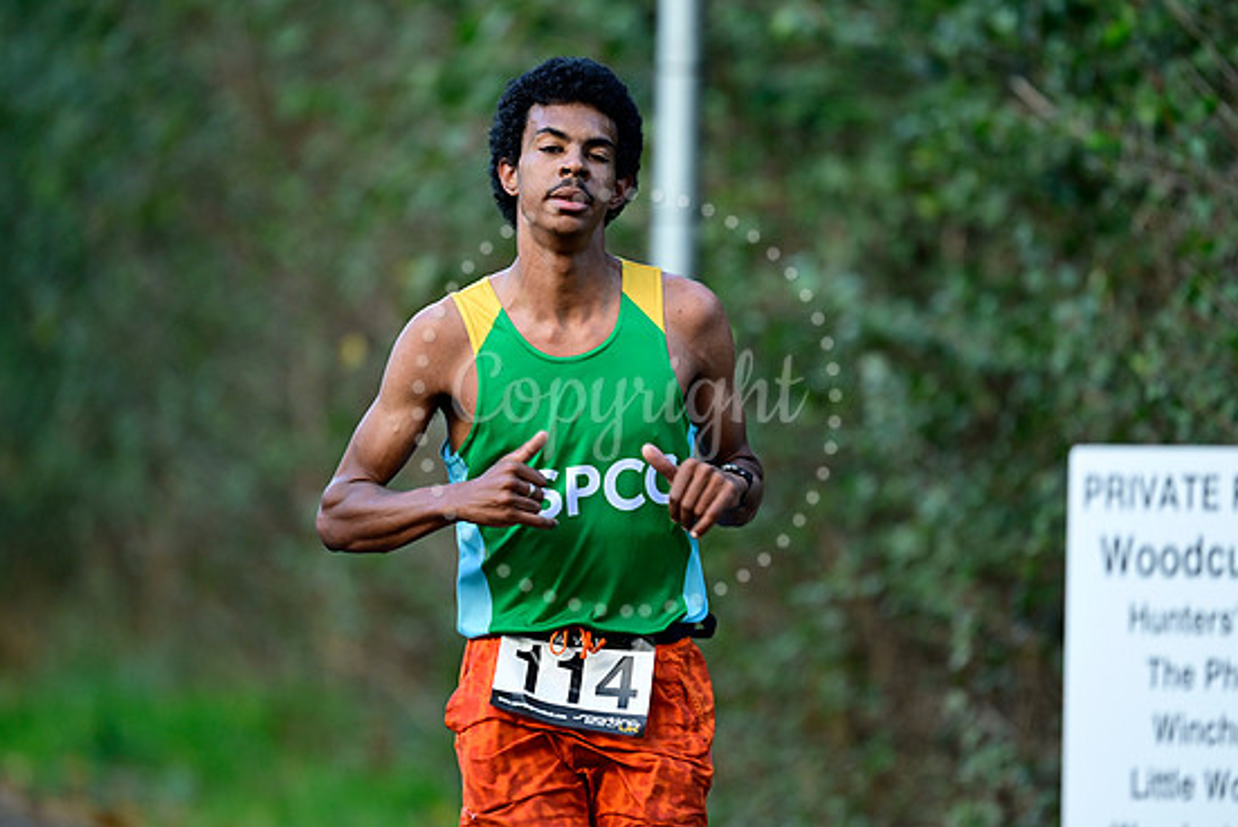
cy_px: 399
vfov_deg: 2.3
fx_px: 20265
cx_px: 627
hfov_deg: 3.5
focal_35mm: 589
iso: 800
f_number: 4
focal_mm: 560
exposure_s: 1/320
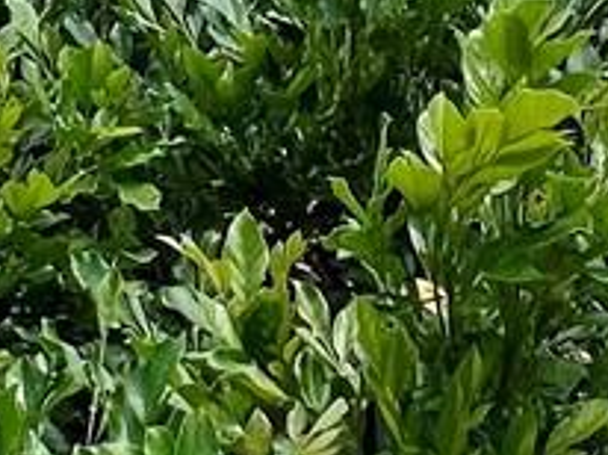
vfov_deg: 11.5
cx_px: 310
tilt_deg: -5.8
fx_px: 1772
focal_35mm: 101
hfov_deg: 19.5
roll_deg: +0.4
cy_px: -700
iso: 32
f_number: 1.8
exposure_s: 1/815
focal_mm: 1.57
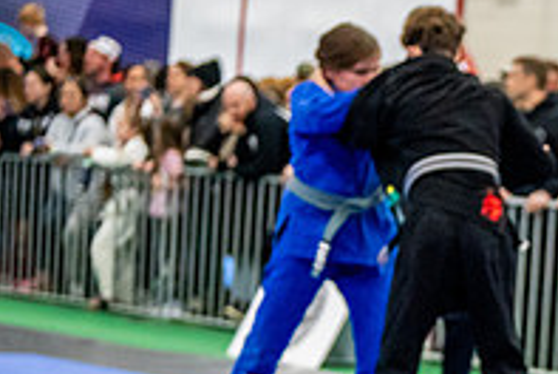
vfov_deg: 6.6
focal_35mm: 206
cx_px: 813
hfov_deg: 9.7
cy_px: 489
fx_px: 3198
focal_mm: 70
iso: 5000
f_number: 2.8
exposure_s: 1/500
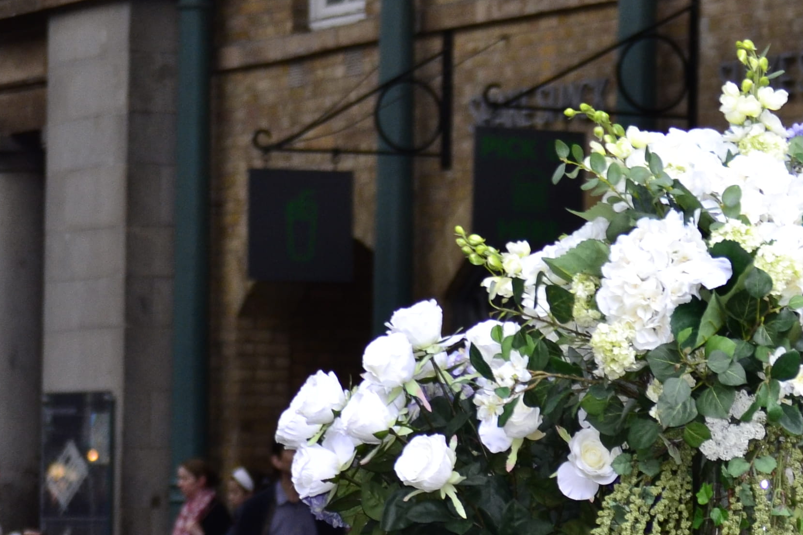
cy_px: 392
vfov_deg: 5.5
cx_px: 949
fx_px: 5576
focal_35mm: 250
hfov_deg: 8.2
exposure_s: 1/200
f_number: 4.5
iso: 400
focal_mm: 60
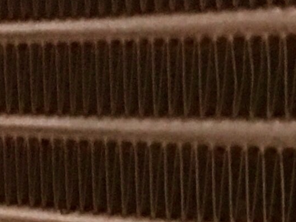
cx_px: 503
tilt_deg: -16.7
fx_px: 1872
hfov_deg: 8.7
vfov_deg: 5.9
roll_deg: -3.0
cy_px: 819
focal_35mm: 219
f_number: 2.2
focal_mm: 4.15
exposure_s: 1/4
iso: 200
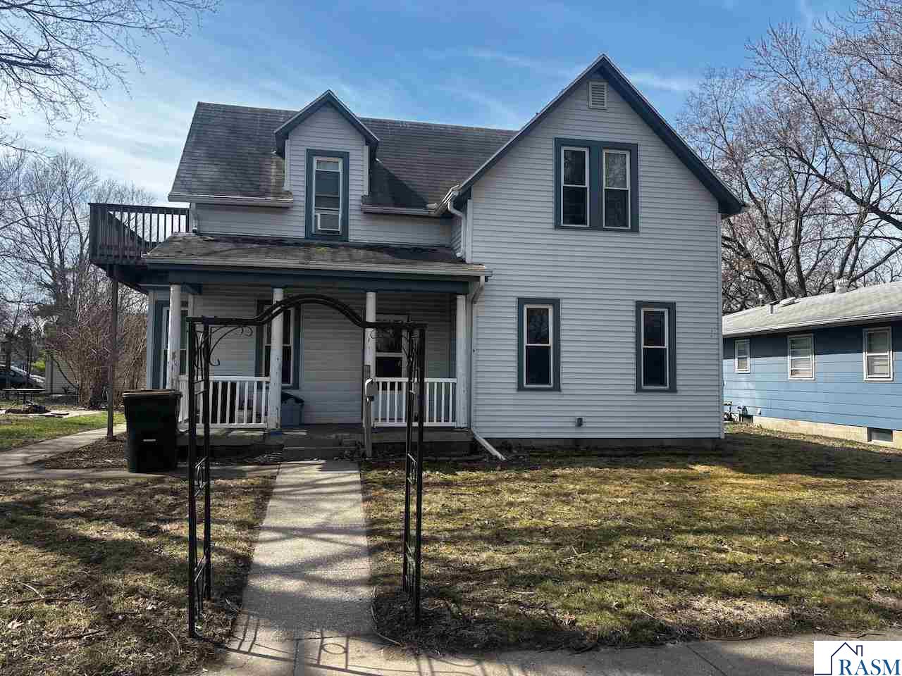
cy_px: 338
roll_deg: -0.3
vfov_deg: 53.1
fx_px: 677
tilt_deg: +2.4
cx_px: 451
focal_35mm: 26
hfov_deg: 67.3
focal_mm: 5.96
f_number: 1.6
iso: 50
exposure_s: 1/1721
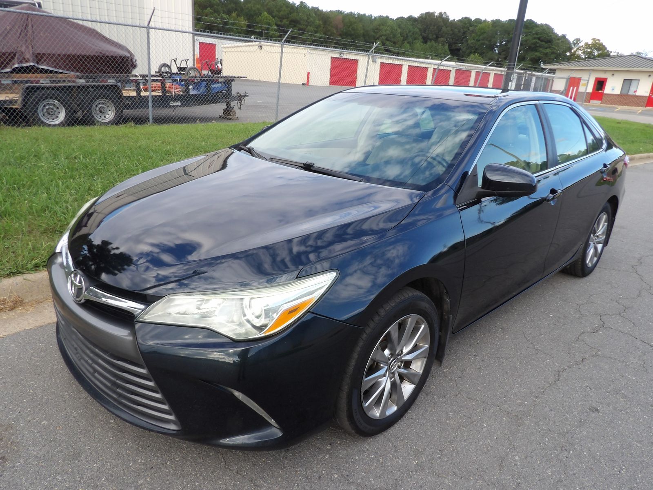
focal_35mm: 24
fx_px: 453
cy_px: 245
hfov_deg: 71.6
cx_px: 326
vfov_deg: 56.8
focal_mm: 4.3
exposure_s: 1/79
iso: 100
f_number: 5.6
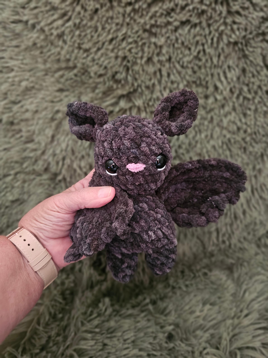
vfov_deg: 73.9
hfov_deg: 58.9
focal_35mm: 23
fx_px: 237
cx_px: 134
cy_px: 179
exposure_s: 1/29.6
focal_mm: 6.3
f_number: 1.7
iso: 1250
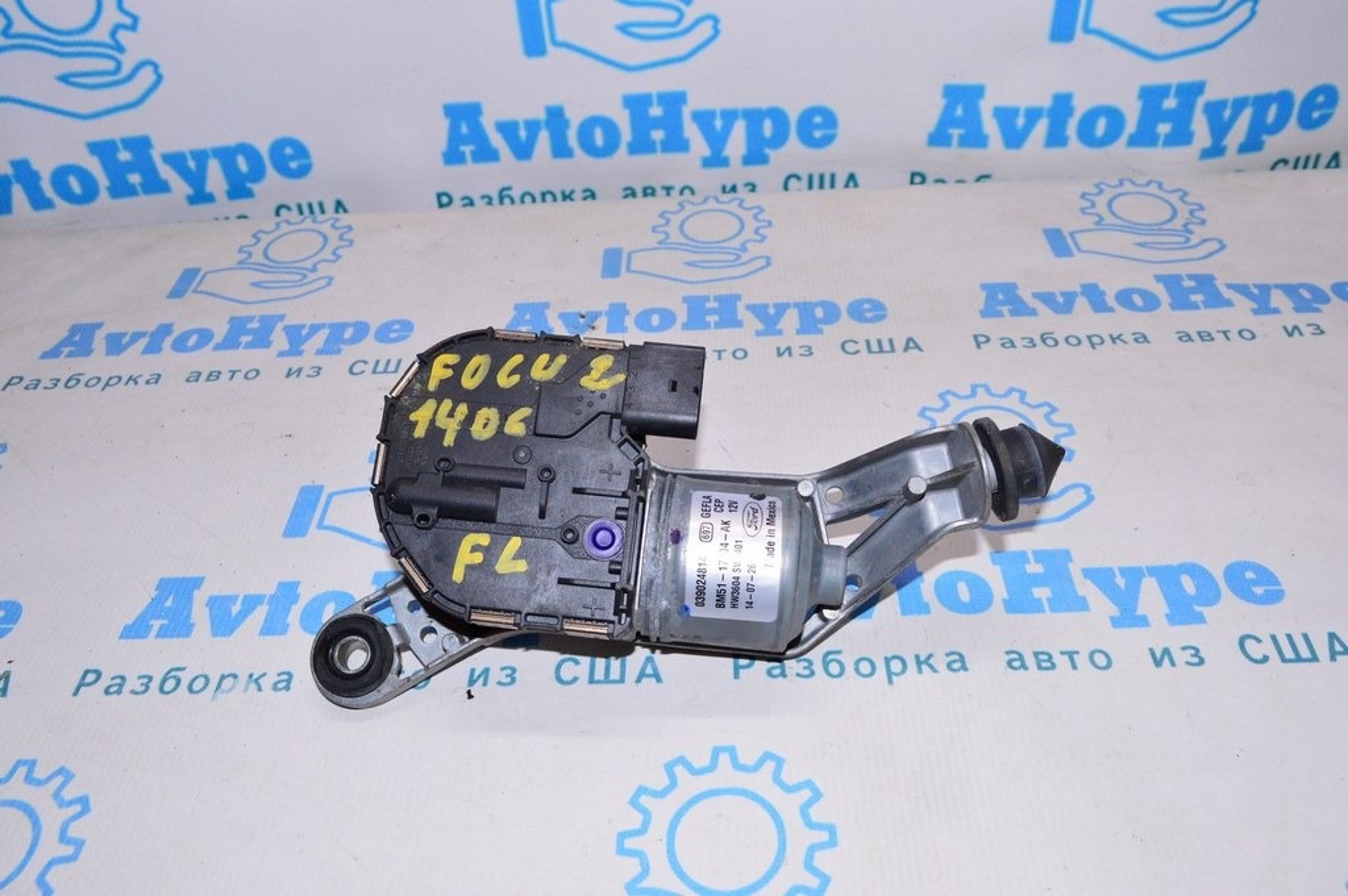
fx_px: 1122
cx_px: 674
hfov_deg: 62.0
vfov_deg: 43.5
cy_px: 448
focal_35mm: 30
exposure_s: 1/200
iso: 1600
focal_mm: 20
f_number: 8
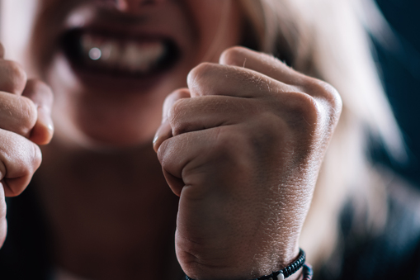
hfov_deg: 12.3
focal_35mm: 167
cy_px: 121
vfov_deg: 8.2
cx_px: 126
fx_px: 1948
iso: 64
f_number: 1.8
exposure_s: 1/200
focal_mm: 85
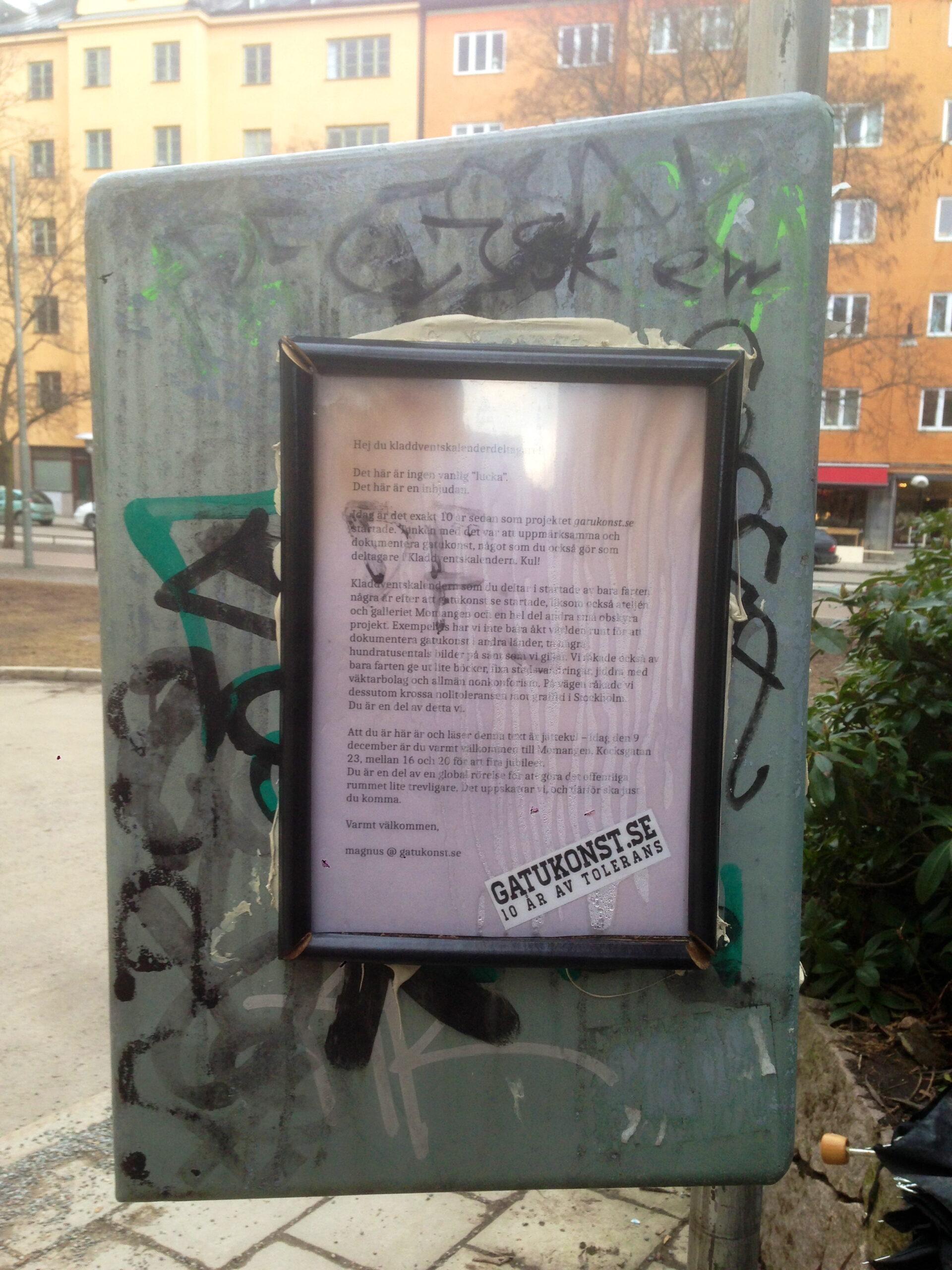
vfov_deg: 55.4
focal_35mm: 33
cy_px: 635
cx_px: 476
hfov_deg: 42.9
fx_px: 1210
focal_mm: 4.12
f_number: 2.4
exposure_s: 1/60
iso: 50
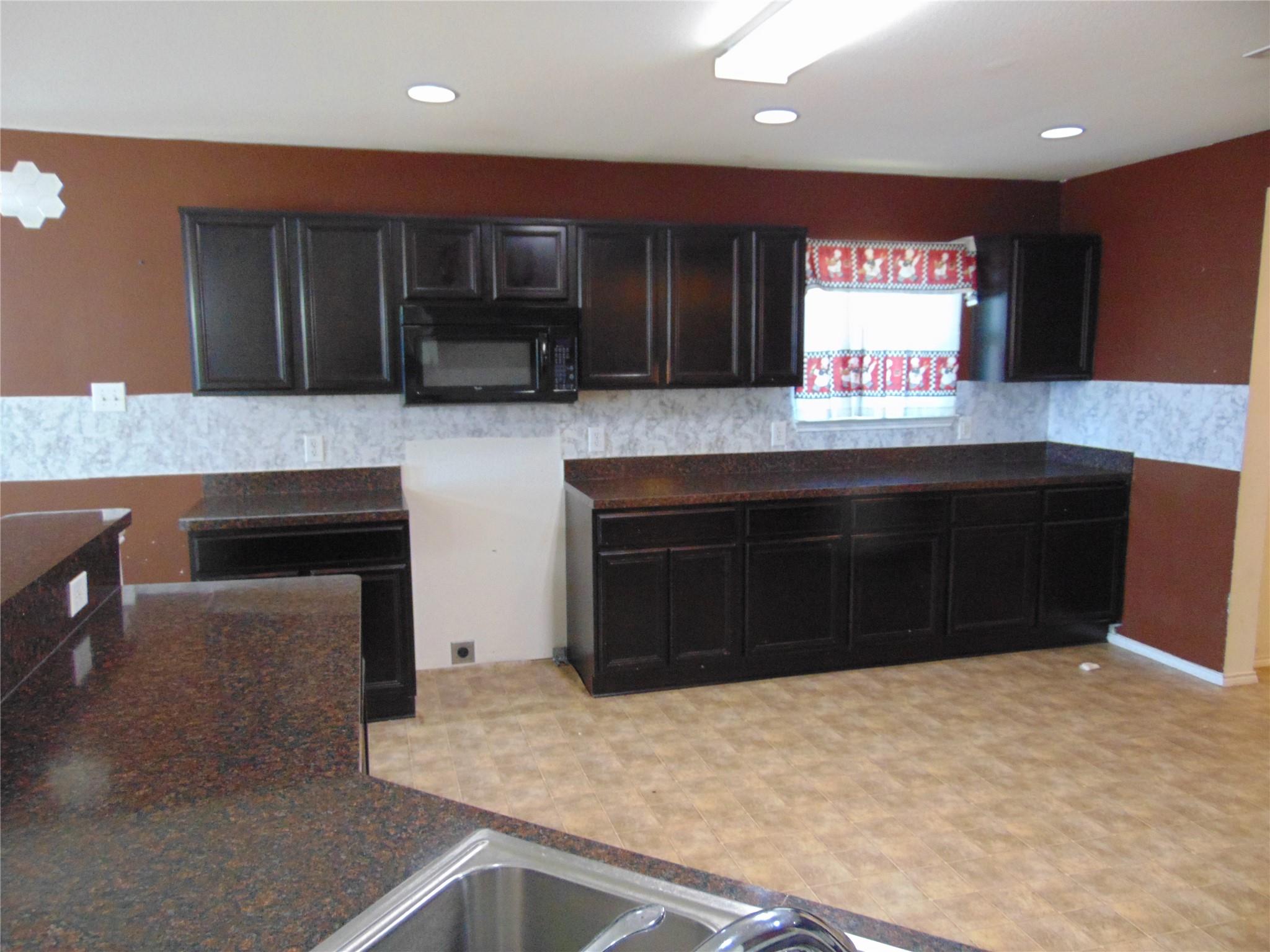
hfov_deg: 69.4
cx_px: 635
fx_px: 917
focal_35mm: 25
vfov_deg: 54.9
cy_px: 476
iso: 400
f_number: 3
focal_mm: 4.5
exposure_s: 1/20
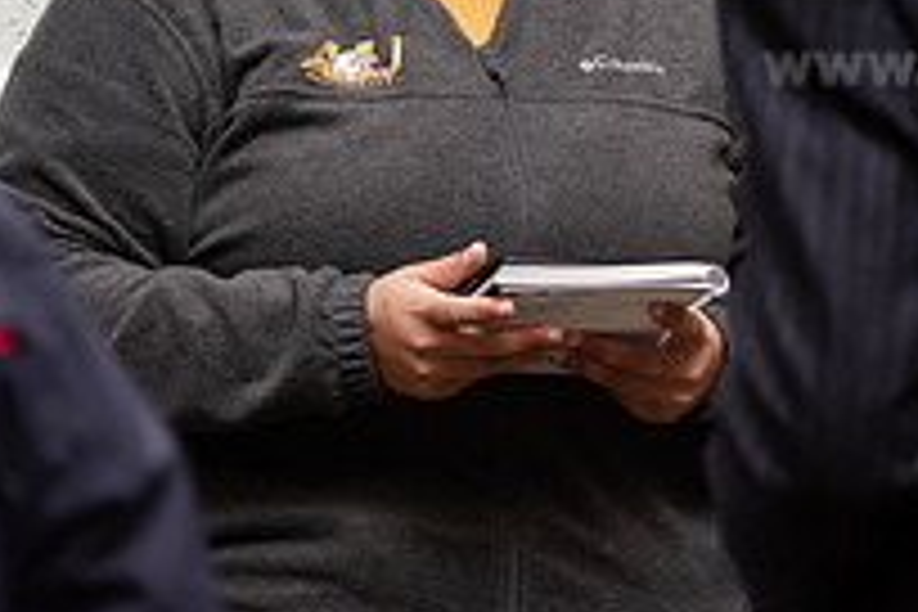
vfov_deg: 5.3
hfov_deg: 7.9
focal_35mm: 261
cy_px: 160
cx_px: 558
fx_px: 6655
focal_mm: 92
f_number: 3.2
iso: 1600
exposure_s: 1/200
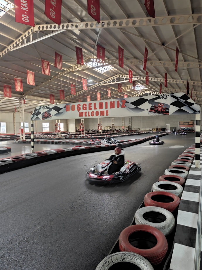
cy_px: 135
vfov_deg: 73.9
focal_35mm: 23
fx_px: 179
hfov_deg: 58.9
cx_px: 101
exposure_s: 1/30.3
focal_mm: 7.79
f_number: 1.9
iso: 640
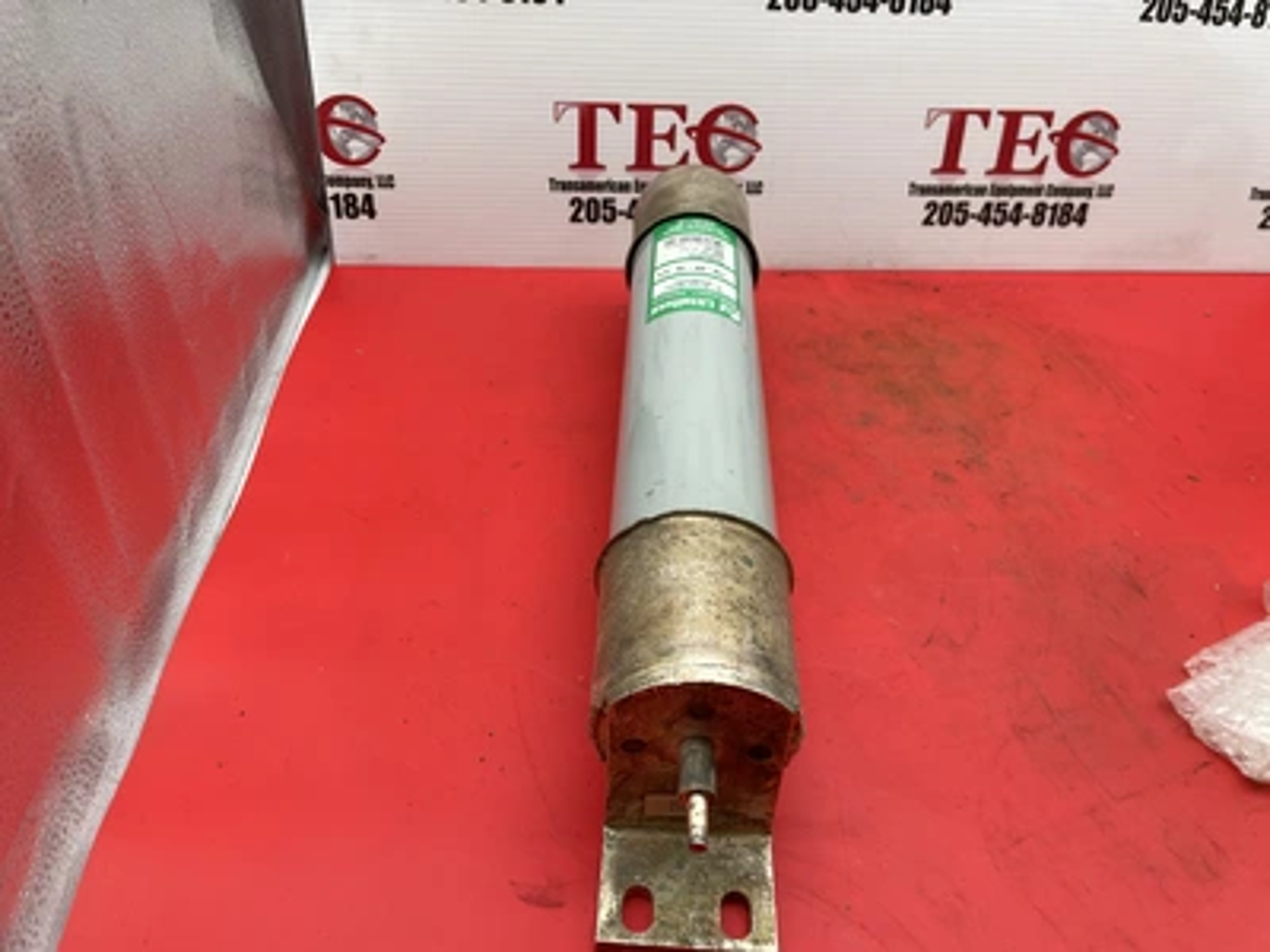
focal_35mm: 26
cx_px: 635
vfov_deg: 53.1
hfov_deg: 67.3
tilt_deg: -38.8
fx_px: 954
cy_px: 476
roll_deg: -3.3
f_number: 1.6
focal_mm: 4.2
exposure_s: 1/121
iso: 40
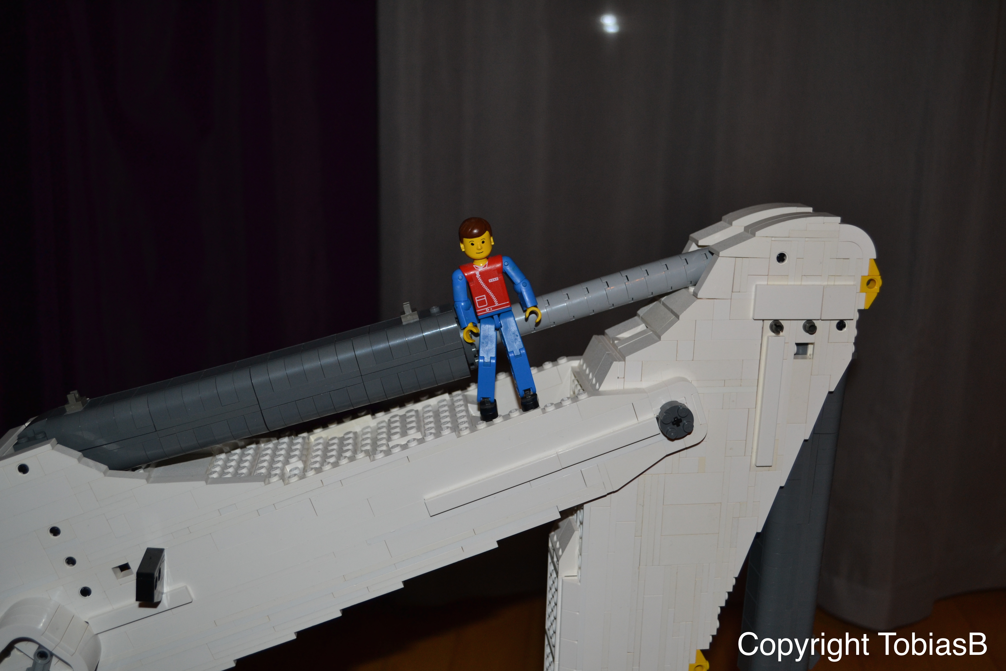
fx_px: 1006
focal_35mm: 36
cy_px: 336
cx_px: 503
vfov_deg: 36.9
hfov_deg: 53.1
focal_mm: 24
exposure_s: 1/60
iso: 450
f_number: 4
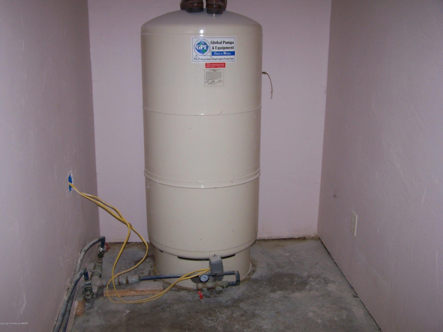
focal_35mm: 39
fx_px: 499
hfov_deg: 47.9
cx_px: 218
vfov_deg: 36.8
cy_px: 164
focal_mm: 6.3
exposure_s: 1/60
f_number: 2.8
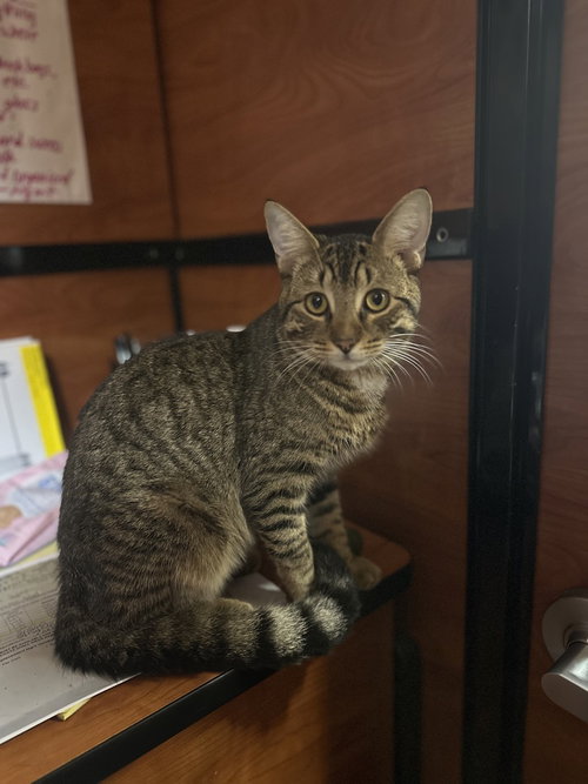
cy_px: 392
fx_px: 544
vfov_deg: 71.6
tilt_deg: -13.5
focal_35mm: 24
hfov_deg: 56.8
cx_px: 294
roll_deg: +0.0
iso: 1600
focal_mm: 6.86
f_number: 1.78
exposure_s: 1/30
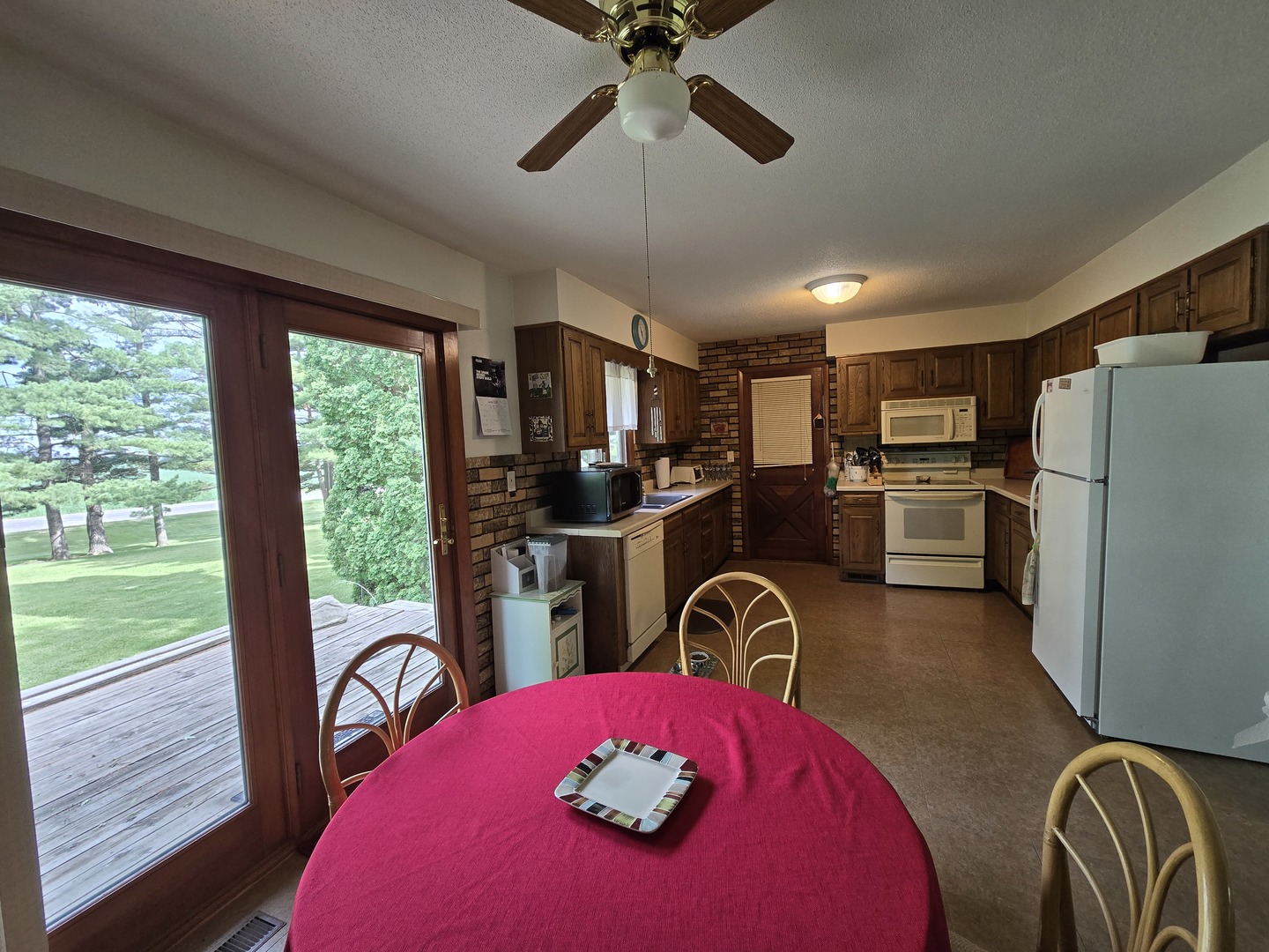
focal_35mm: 13
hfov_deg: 106.2
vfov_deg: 89.9
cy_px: 476
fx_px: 477
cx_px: 634
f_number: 2.2
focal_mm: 2.2
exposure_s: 1/60
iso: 160
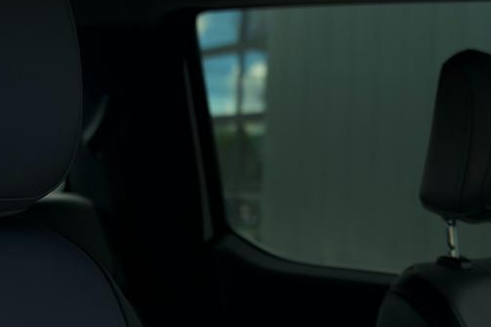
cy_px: 411
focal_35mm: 92
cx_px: 383
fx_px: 1255
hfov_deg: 21.9
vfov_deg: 14.3
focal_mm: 24
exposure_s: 1/50
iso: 250
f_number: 2.8
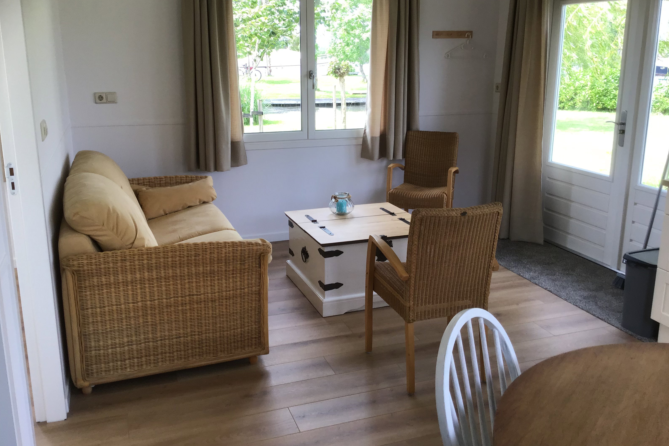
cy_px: 197
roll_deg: +1.1
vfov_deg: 39.9
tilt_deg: -14.9
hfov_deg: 57.2
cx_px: 337
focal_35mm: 33
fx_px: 613
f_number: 2.4
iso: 32
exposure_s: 1/100
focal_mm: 3.3
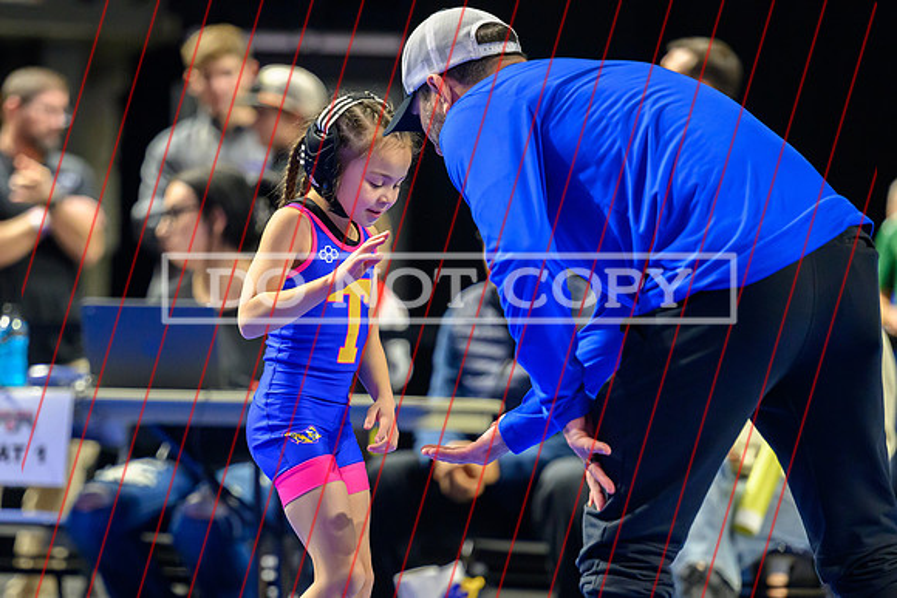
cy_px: 435
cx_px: 289
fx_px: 5799
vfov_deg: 5.9
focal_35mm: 233
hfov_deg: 8.8
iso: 4000
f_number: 2.8
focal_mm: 160
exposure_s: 1/800
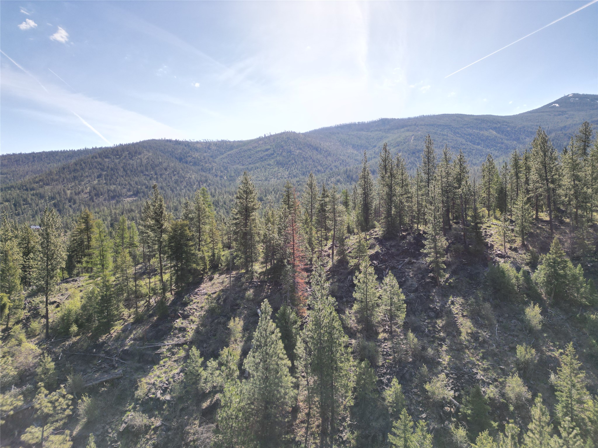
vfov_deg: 56.8
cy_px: 224
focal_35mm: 24
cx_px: 299
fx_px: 415
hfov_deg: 71.6
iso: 110
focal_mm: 6.72
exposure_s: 1/60
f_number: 1.7
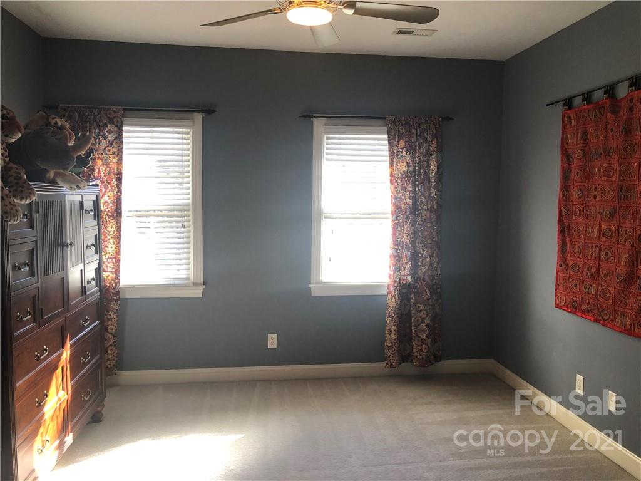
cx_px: 320
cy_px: 240
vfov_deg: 49.7
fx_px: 518
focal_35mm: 28
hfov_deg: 63.4
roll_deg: -1.4
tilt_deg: -3.4
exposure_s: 1/30
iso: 25
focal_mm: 4
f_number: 1.8
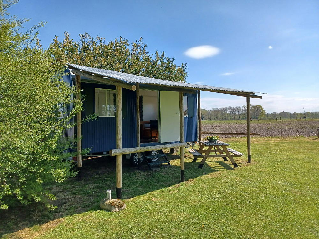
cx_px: 160
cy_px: 120
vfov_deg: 54.9
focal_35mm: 25
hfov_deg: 69.4
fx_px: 230
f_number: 1.8
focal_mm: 4.6
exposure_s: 1/476
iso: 32
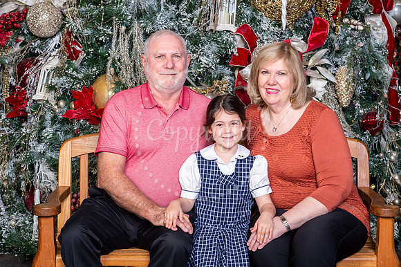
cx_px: 200
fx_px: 946
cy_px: 134
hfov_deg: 23.9
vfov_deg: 16.1
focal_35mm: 85
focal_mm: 85
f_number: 8
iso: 400
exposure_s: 1/125
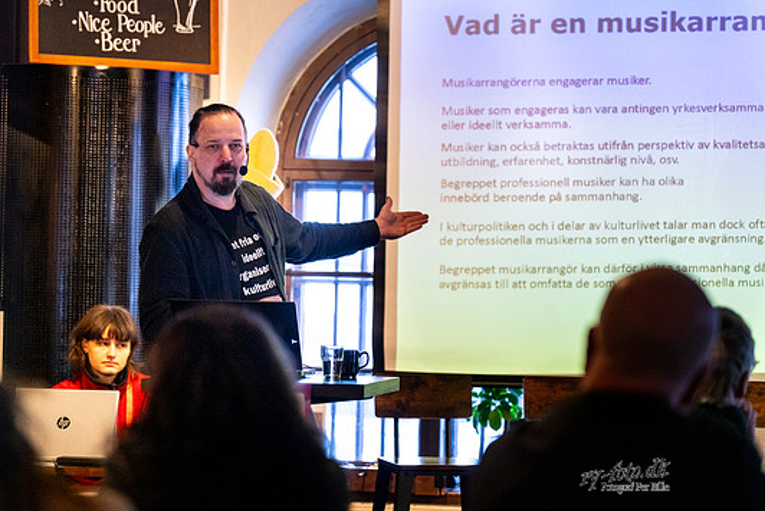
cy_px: 268
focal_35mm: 122
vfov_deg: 11.2
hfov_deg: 16.8
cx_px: 349
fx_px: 2593
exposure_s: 1/200
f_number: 2.8
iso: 5000
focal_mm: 112
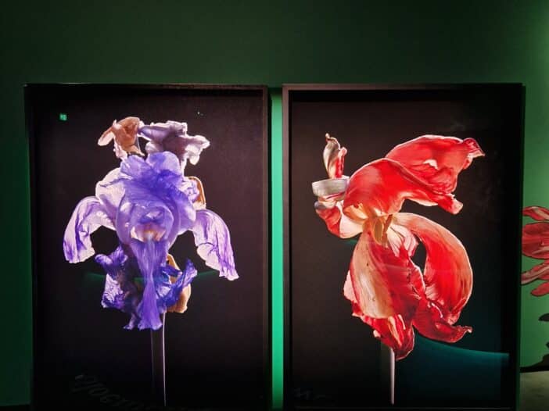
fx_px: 365
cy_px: 206
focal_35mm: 23
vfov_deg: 58.9
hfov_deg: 73.9
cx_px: 274
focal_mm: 6.4
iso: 640
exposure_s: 1/25
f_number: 1.8
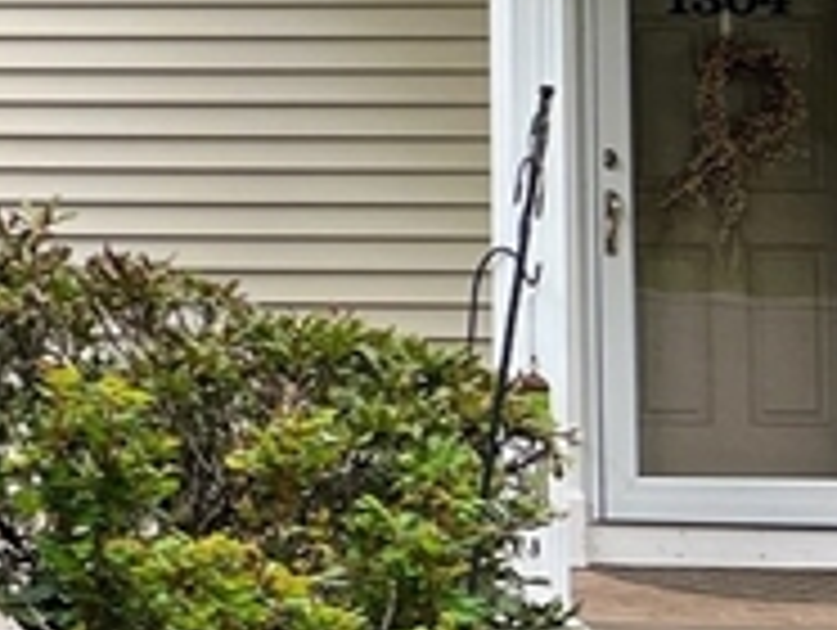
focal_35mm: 143
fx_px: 3462
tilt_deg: +1.7
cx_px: -1174
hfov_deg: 11.4
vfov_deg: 10.3
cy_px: -45
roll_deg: +0.0
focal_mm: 5.7
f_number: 1.5
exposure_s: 1/887
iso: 50
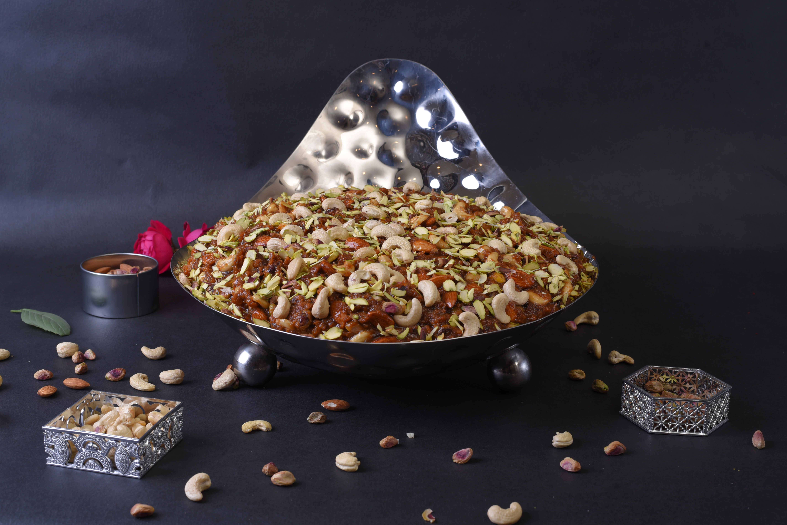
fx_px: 1159
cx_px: 384
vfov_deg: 25.5
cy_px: 247
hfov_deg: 37.5
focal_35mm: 53
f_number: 10
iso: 200
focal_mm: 50
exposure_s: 1/200
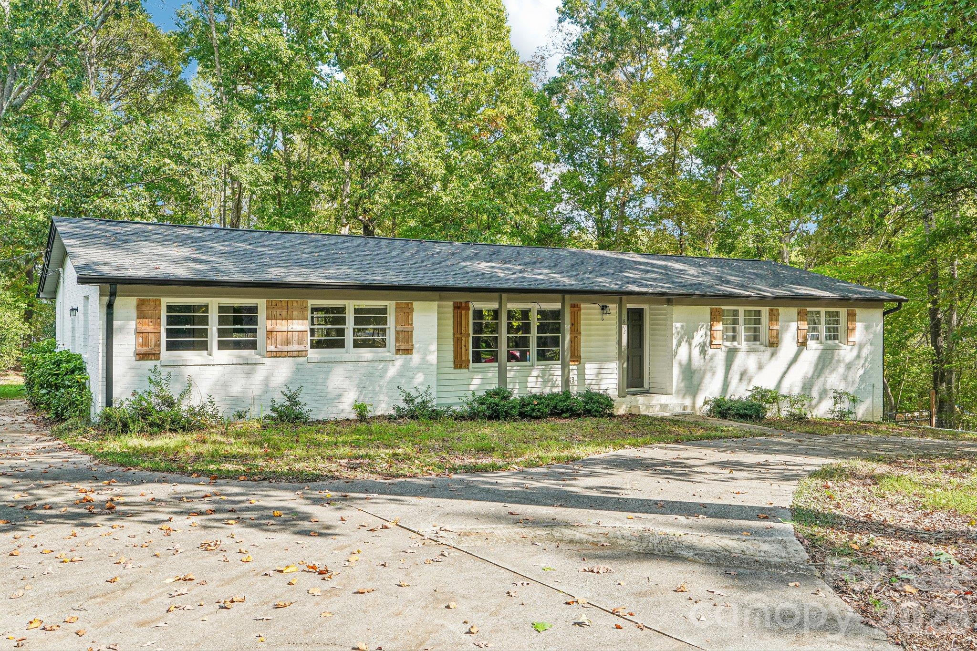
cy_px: 326
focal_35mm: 30
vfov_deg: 43.6
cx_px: 488
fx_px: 814
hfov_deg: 61.9
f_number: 8
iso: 125
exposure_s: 1/30
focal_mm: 20
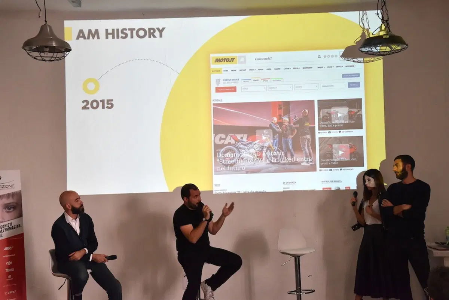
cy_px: 150
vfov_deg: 26.5
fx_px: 637
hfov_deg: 38.9
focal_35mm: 51
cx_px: 224
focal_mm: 34
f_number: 6.3
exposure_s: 1/125
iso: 1250
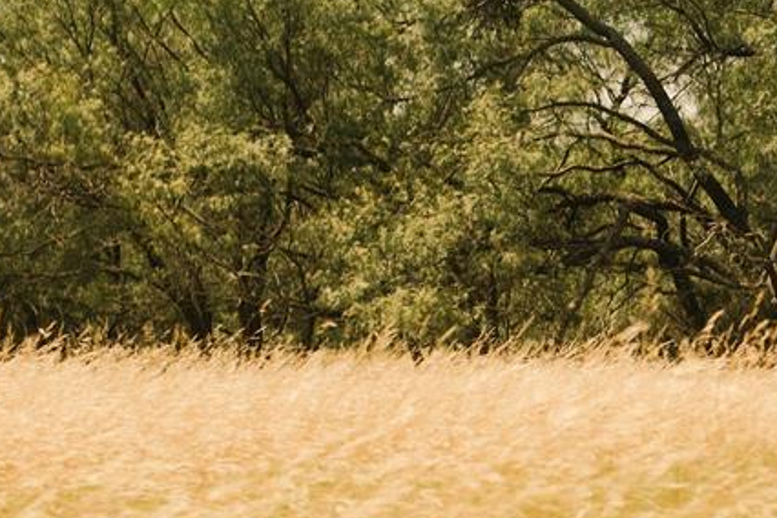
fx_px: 4359
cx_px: 910
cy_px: 146
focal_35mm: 202
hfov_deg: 10.0
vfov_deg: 6.8
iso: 800
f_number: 2.8
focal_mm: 56
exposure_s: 1/4000
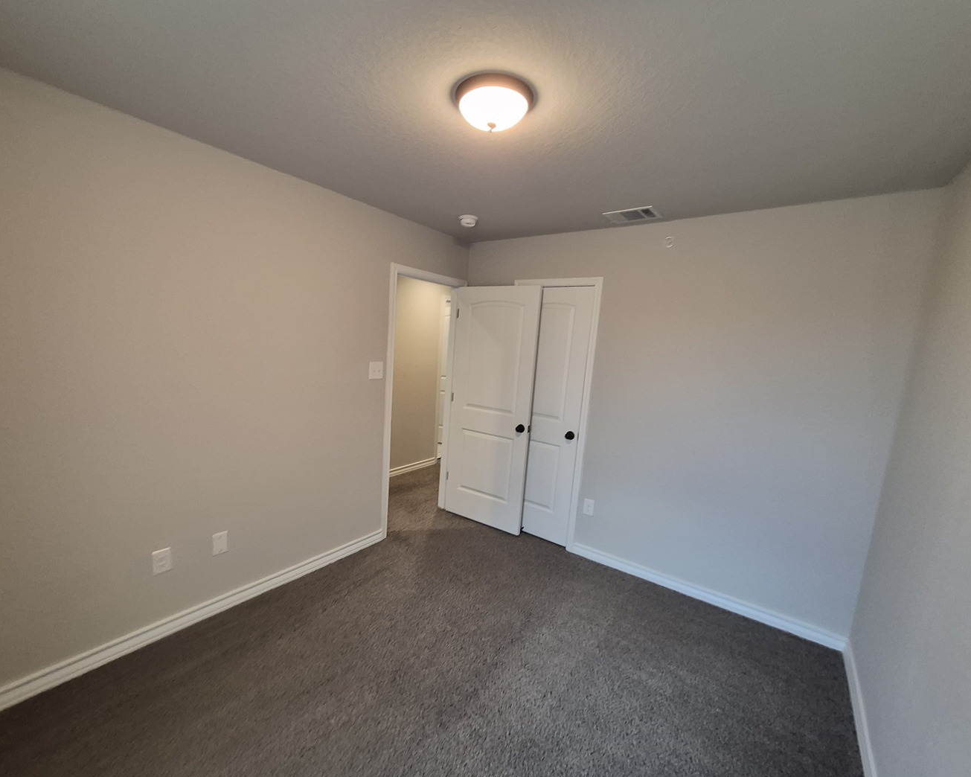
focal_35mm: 14
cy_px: 396
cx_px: 475
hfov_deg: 100.7
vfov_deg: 88.0
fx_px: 402
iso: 320
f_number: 2.2
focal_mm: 1.74
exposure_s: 1/60
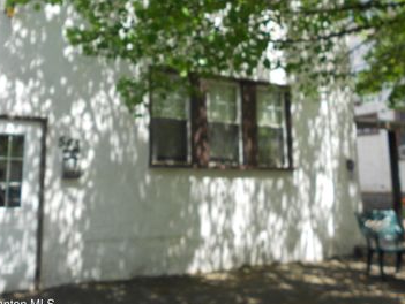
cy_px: 104
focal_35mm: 37
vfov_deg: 38.3
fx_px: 433
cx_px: 163
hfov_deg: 49.8
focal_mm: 4.6
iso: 80
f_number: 3.2
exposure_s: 1/250
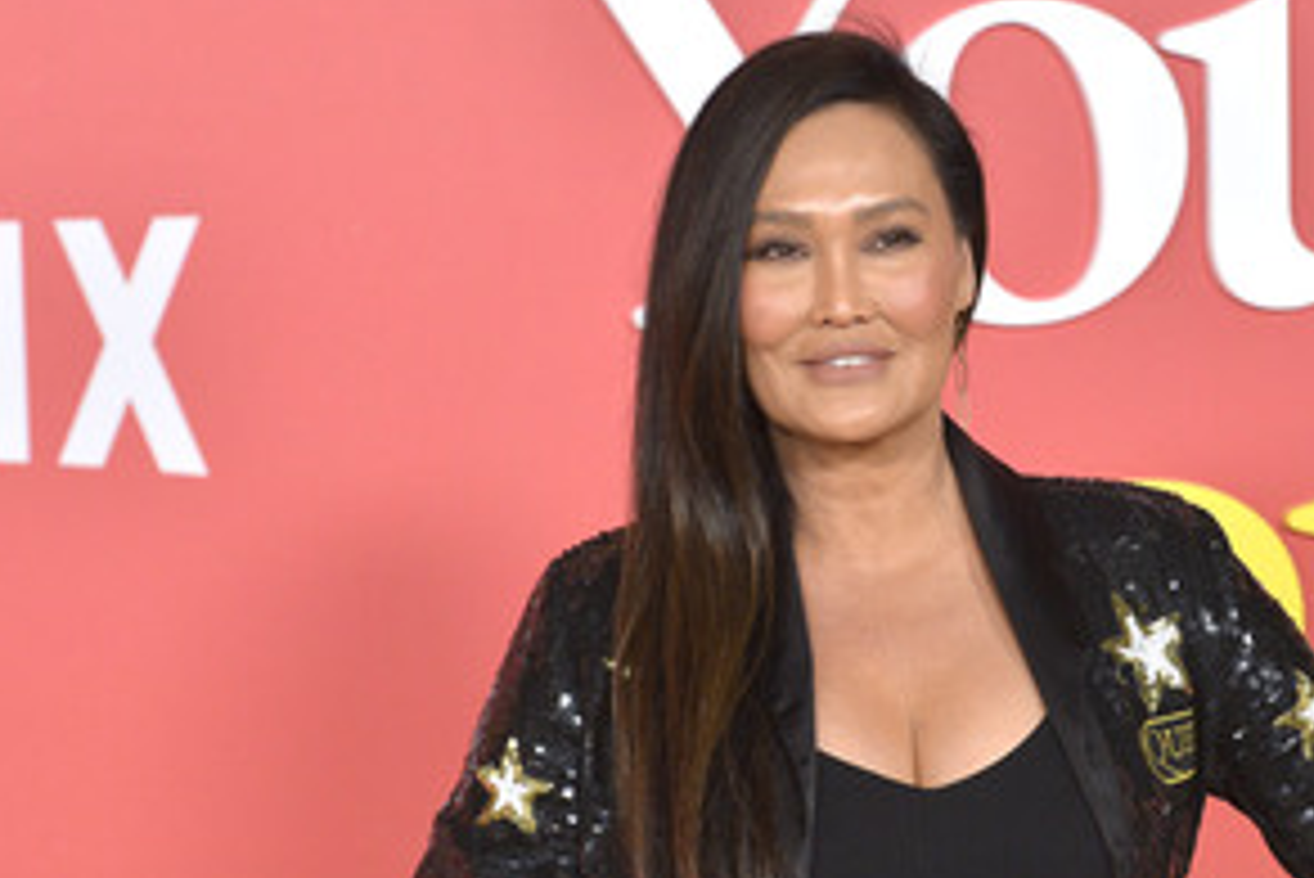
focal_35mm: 154
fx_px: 5624
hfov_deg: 13.3
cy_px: 648
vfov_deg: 8.9
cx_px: 936
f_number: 6.3
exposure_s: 1/320
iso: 2000
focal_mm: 100
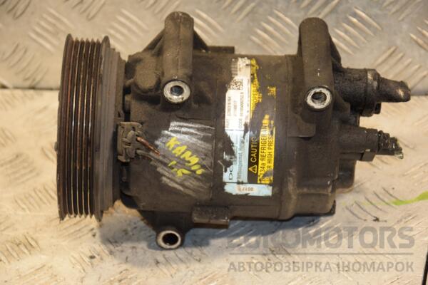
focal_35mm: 135
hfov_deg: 15.2
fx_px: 1605
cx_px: 214
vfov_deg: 10.2
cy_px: 142
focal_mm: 90
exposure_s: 1/125
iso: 800
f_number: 5.6
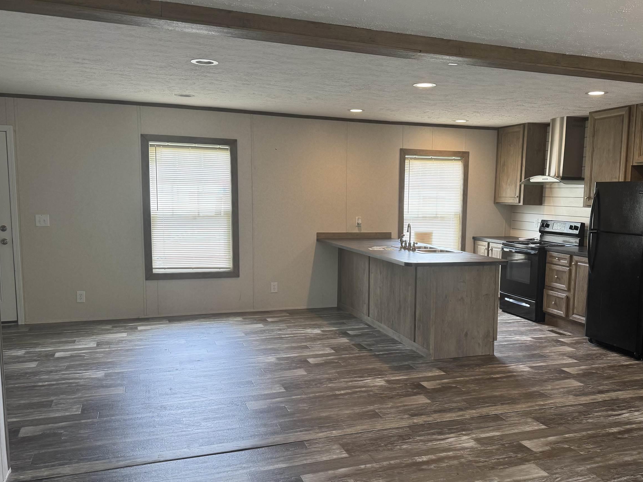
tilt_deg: -7.3
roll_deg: -1.0
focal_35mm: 32
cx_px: 382
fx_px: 594
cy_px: 263
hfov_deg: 56.4
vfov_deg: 44.1
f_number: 1.78
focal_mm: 6.76
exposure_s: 1/120
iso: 100
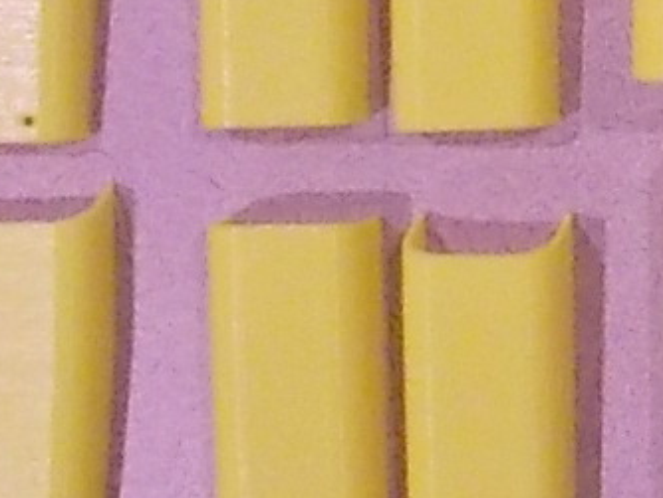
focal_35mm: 197
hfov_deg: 9.1
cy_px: -470
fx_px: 3776
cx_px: 1526
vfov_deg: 7.3
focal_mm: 4.1
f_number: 3.3
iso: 320
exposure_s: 1/25
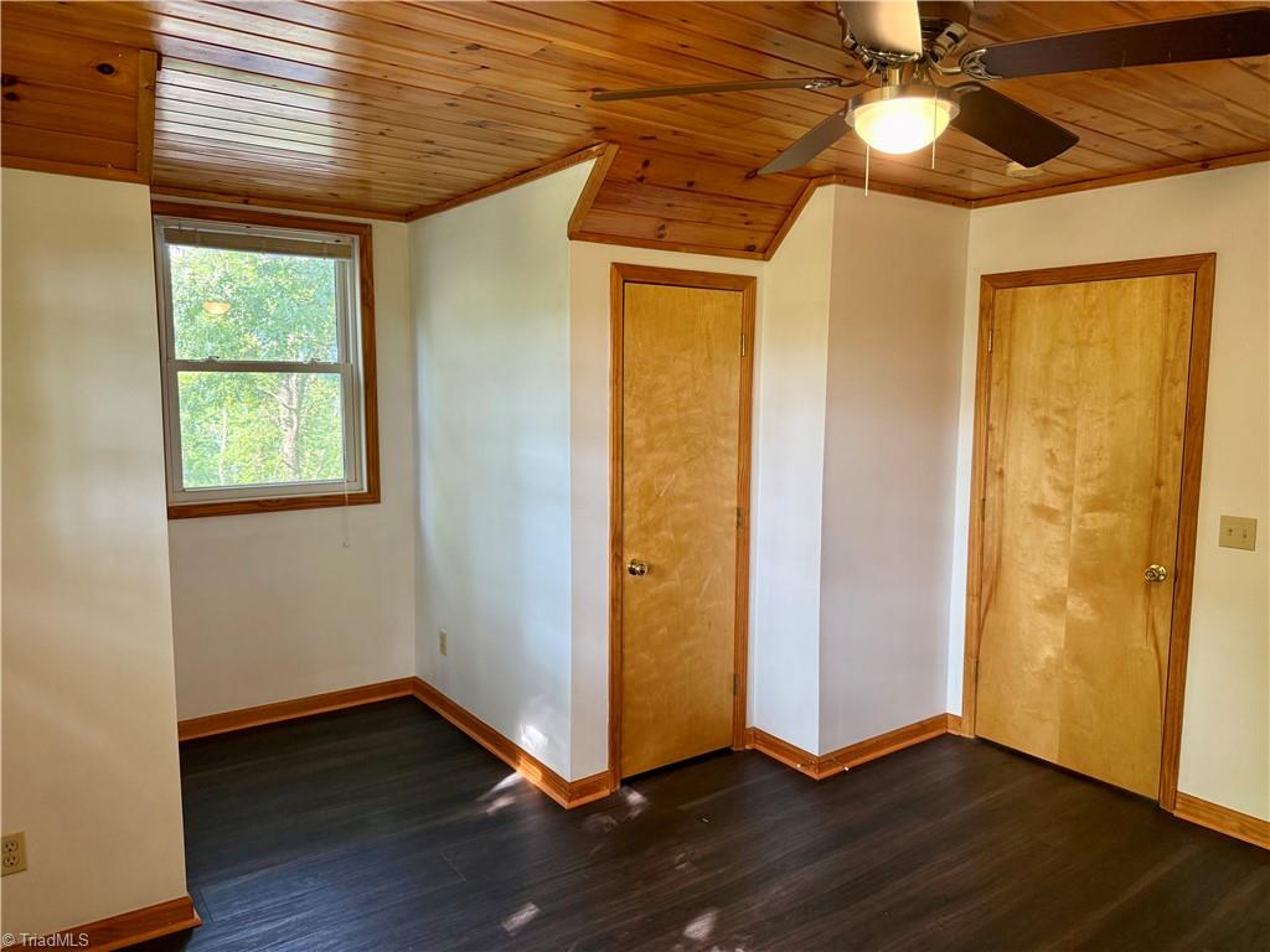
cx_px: 635
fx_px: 881
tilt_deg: -6.6
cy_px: 476
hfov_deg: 71.6
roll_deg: -0.7
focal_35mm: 24
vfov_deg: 56.8
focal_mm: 6.76
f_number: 1.78
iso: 200
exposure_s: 1/60
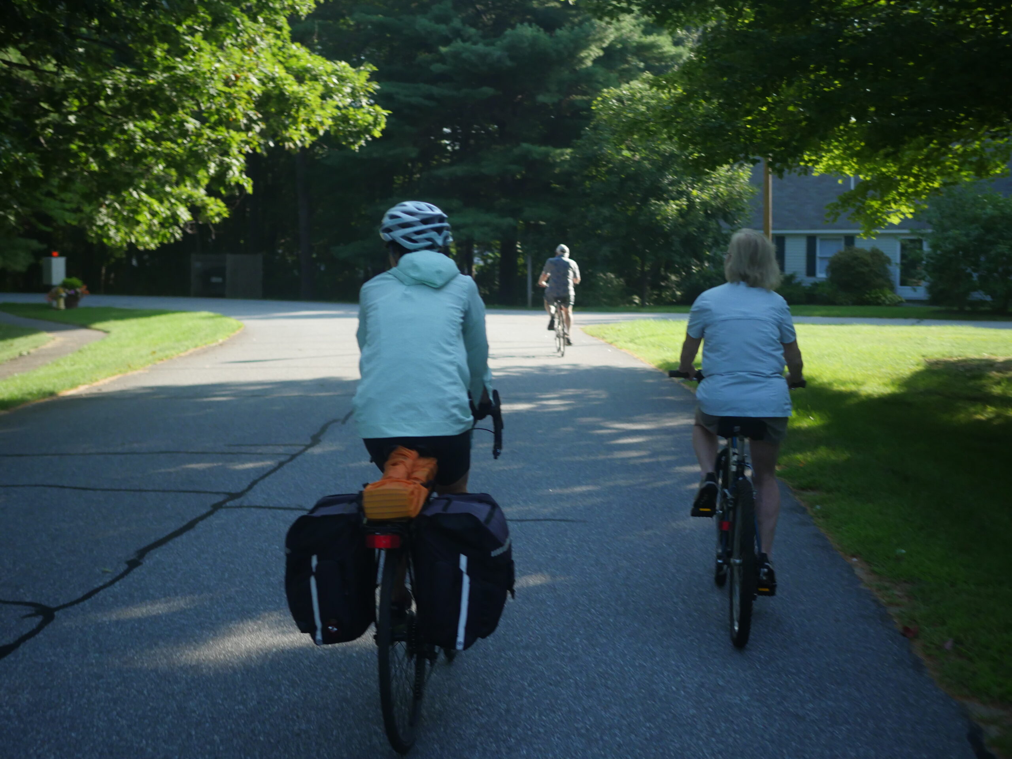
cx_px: 506
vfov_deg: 29.1
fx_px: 1462
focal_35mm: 50
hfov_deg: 38.2
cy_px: 380
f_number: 1.8
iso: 800
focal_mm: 25
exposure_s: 1/200
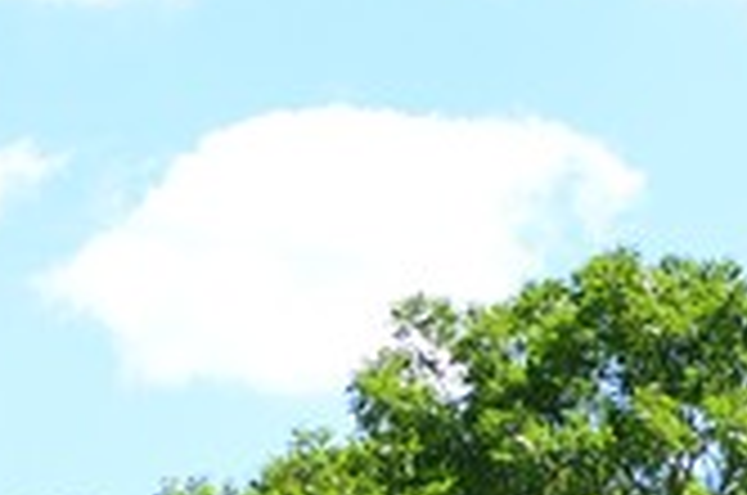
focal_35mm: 324
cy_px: 1397
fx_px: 6712
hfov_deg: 6.4
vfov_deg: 4.1
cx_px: 652
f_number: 3.2
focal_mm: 35
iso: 100
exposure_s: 1/1000
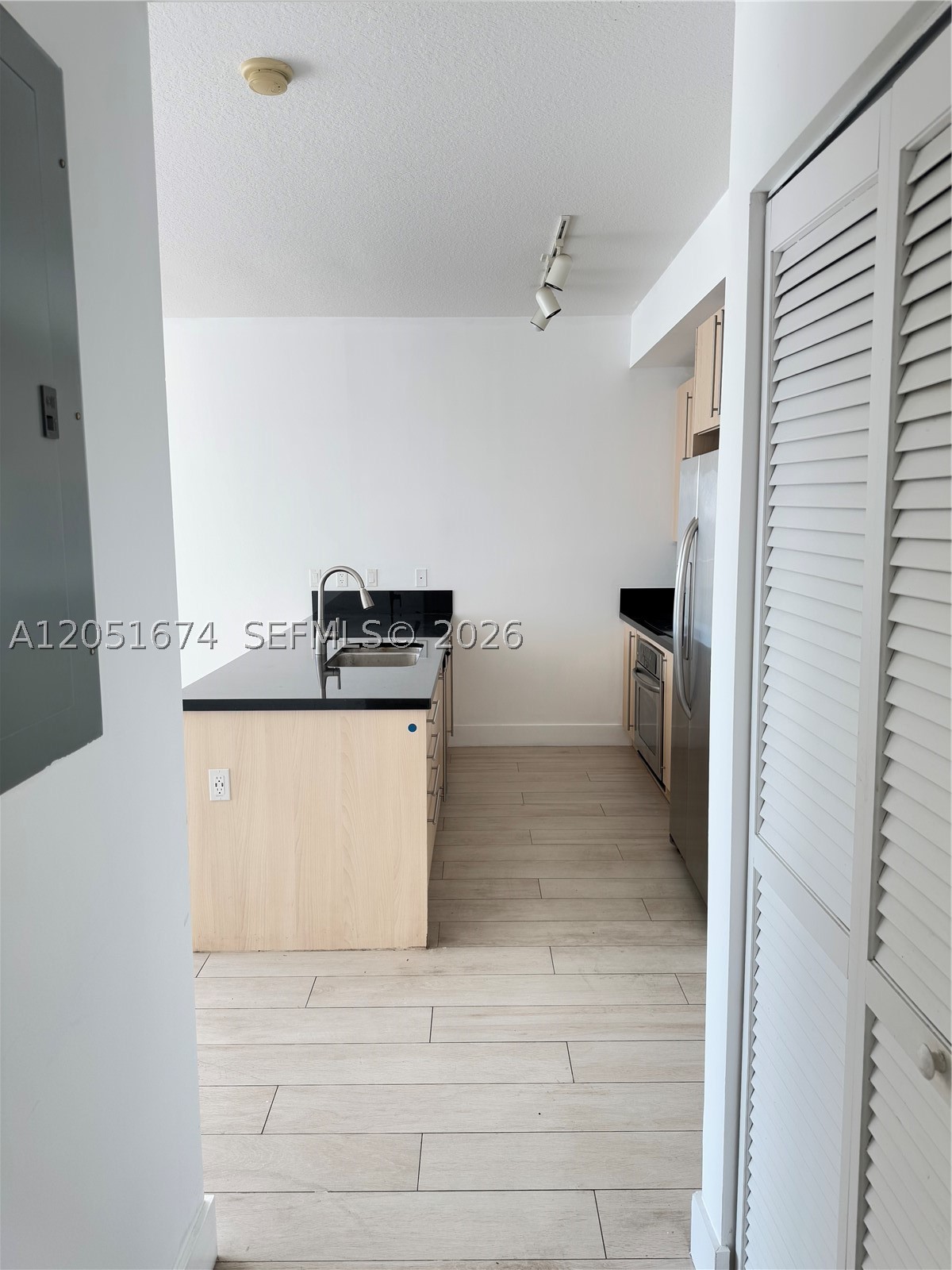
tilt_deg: -7.4
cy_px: 635
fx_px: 880
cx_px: 476
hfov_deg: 56.8
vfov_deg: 71.6
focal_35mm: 24
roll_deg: +1.0
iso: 80
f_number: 1.78
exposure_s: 1/124
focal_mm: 6.76
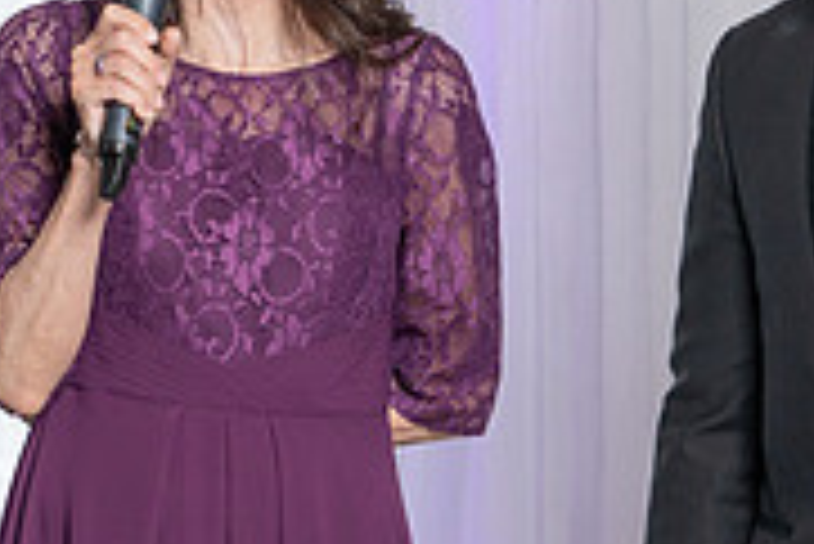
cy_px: 216
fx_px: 5499
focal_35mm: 243
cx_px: 206
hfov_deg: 8.5
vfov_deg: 5.7
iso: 800
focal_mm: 70
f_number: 4
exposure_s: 1/200
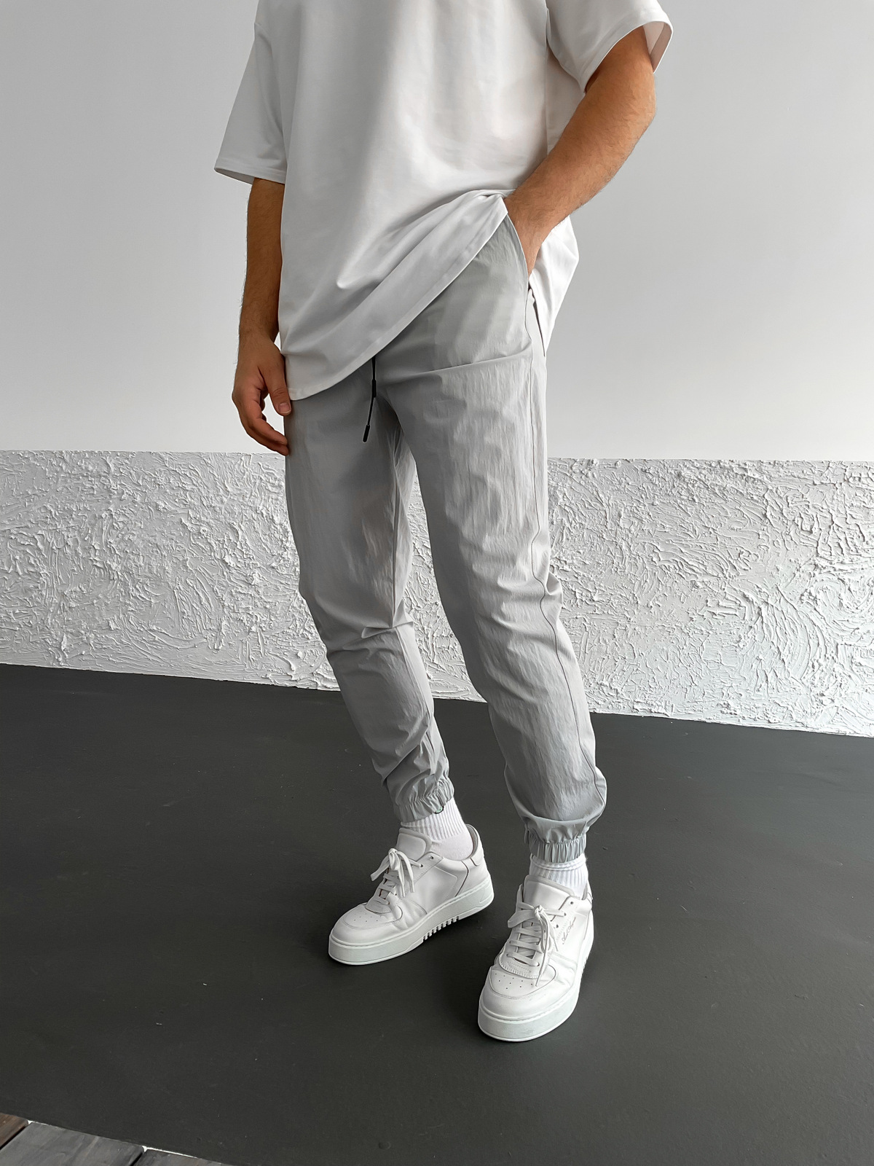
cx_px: 437
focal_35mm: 29
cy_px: 583
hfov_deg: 48.2
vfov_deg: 61.7
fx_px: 976
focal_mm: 3
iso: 25
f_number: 1.8
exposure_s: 1/120
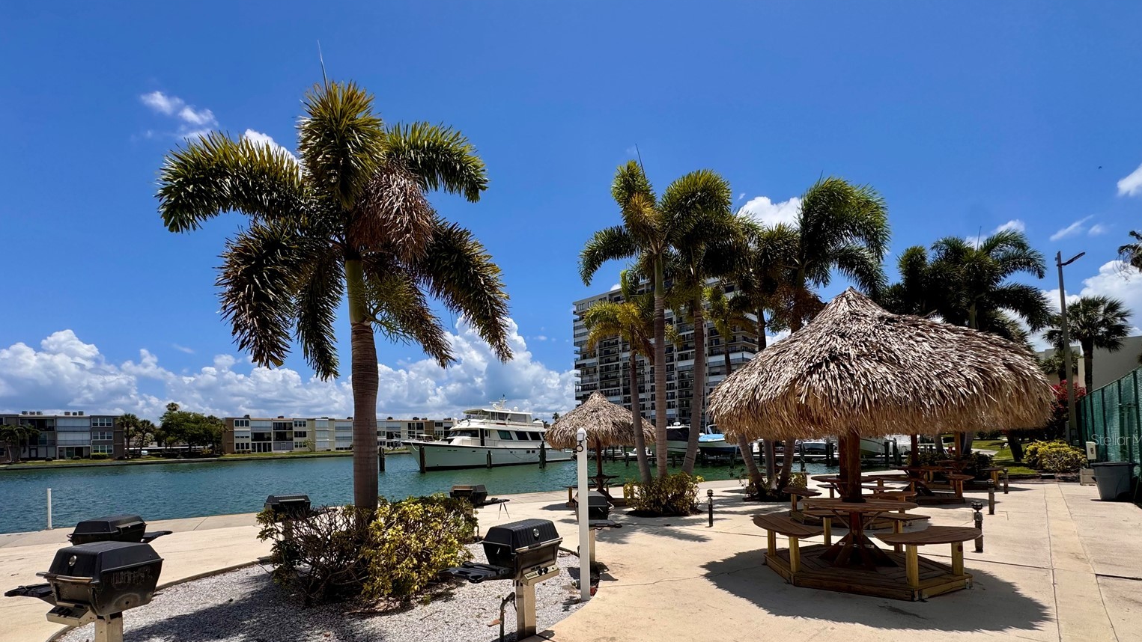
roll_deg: +1.3
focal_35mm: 16
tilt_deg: +0.5
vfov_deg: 64.9
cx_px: 562
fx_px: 485
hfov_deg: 99.4
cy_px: 439
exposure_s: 1/3390
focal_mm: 2.22
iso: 50
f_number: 2.2
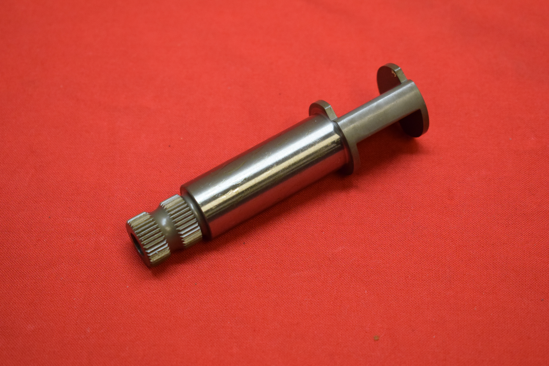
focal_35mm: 78
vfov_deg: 17.5
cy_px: 183
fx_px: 1190
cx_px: 274
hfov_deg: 26.0
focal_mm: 52
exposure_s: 1/125
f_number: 5.6
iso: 2000
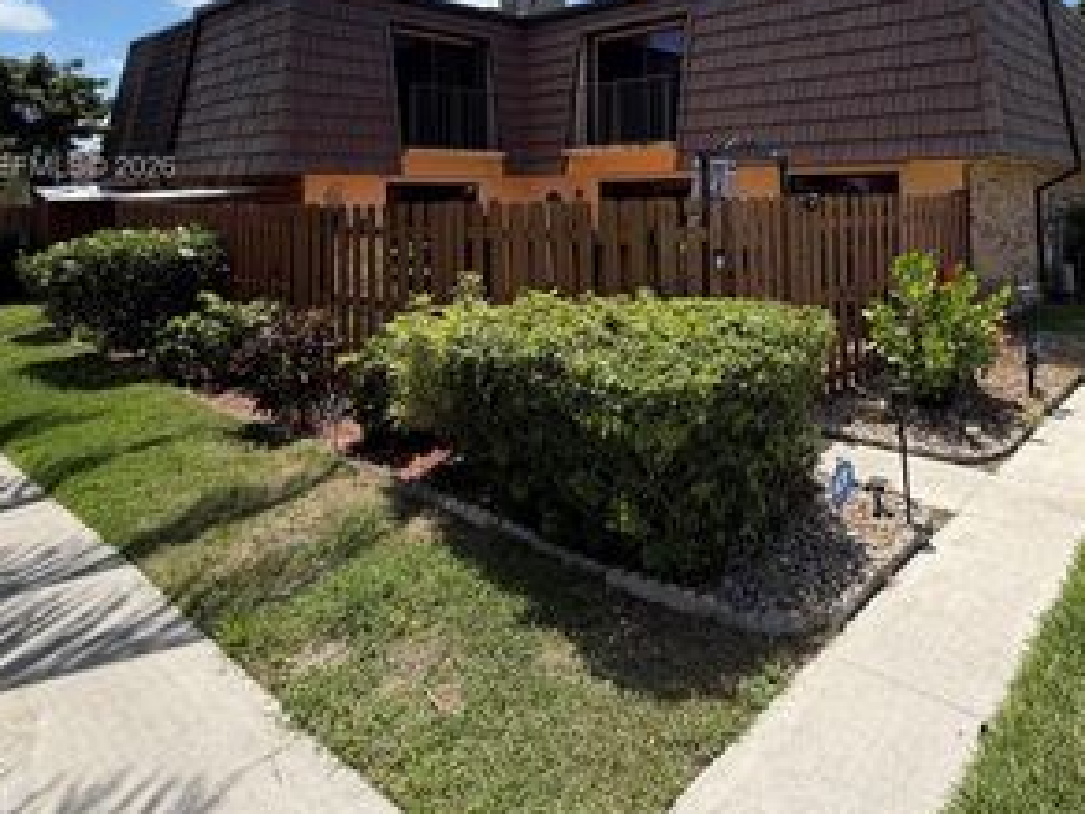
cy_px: 169
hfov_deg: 69.1
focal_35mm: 24
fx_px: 752
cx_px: 743
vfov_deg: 53.3
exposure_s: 1/901
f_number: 2.2
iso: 20
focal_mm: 2.22
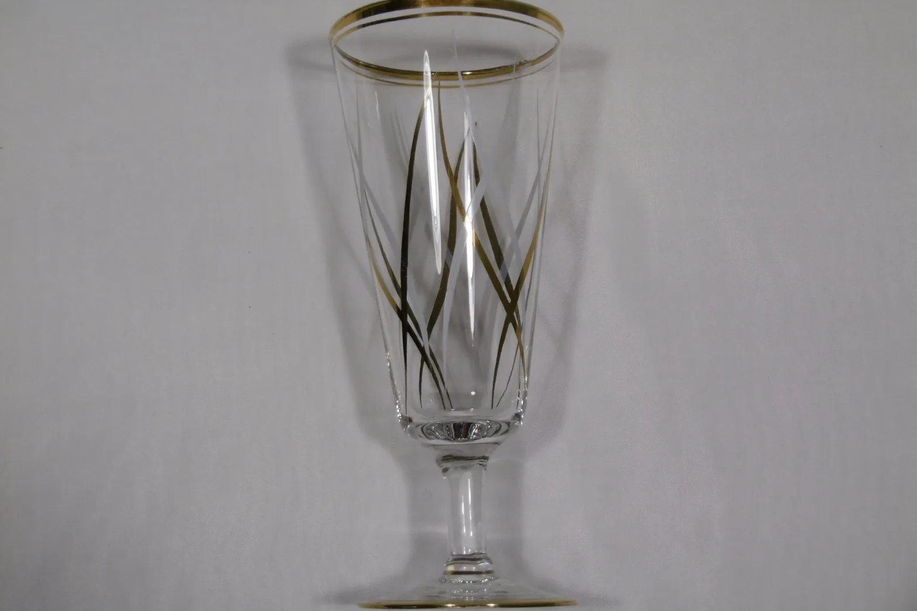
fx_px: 1579
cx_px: 457
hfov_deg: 32.4
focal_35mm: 62
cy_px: 287
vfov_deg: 21.9
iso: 100
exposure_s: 1/40
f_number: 4.2
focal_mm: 10.5
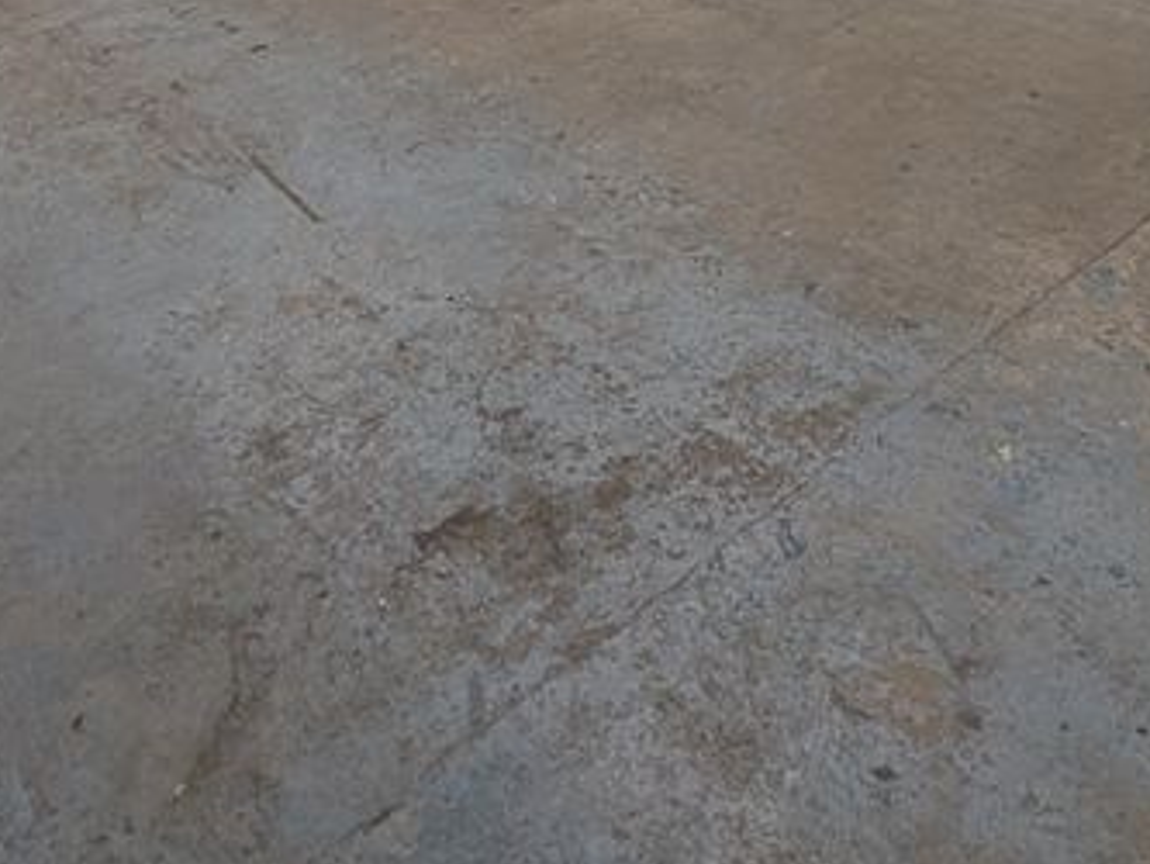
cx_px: 622
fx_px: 1329
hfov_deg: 46.7
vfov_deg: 24.9
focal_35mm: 40
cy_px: -513
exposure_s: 1/137
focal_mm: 2.02
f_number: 1.7
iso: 57
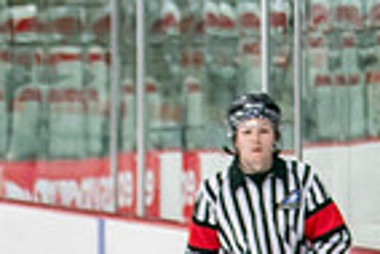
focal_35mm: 746
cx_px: 612
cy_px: 545
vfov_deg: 1.8
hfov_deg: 2.8
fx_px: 7882
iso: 640
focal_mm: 95
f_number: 3.2
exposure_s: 1/640
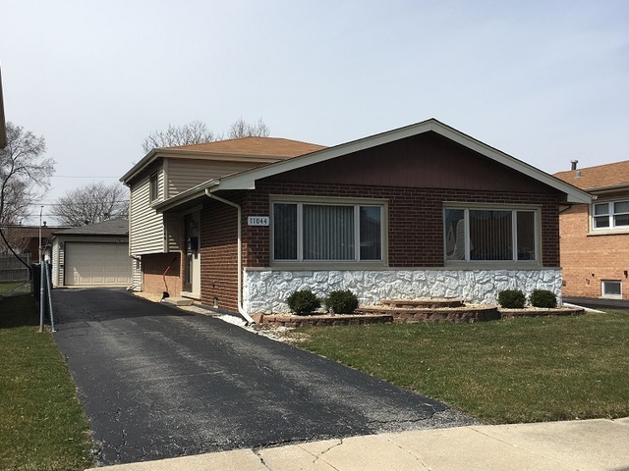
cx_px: 314
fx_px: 527
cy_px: 236
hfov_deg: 61.7
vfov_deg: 48.2
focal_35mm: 29
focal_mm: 4.15
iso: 25
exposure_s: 1/2198
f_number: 2.2
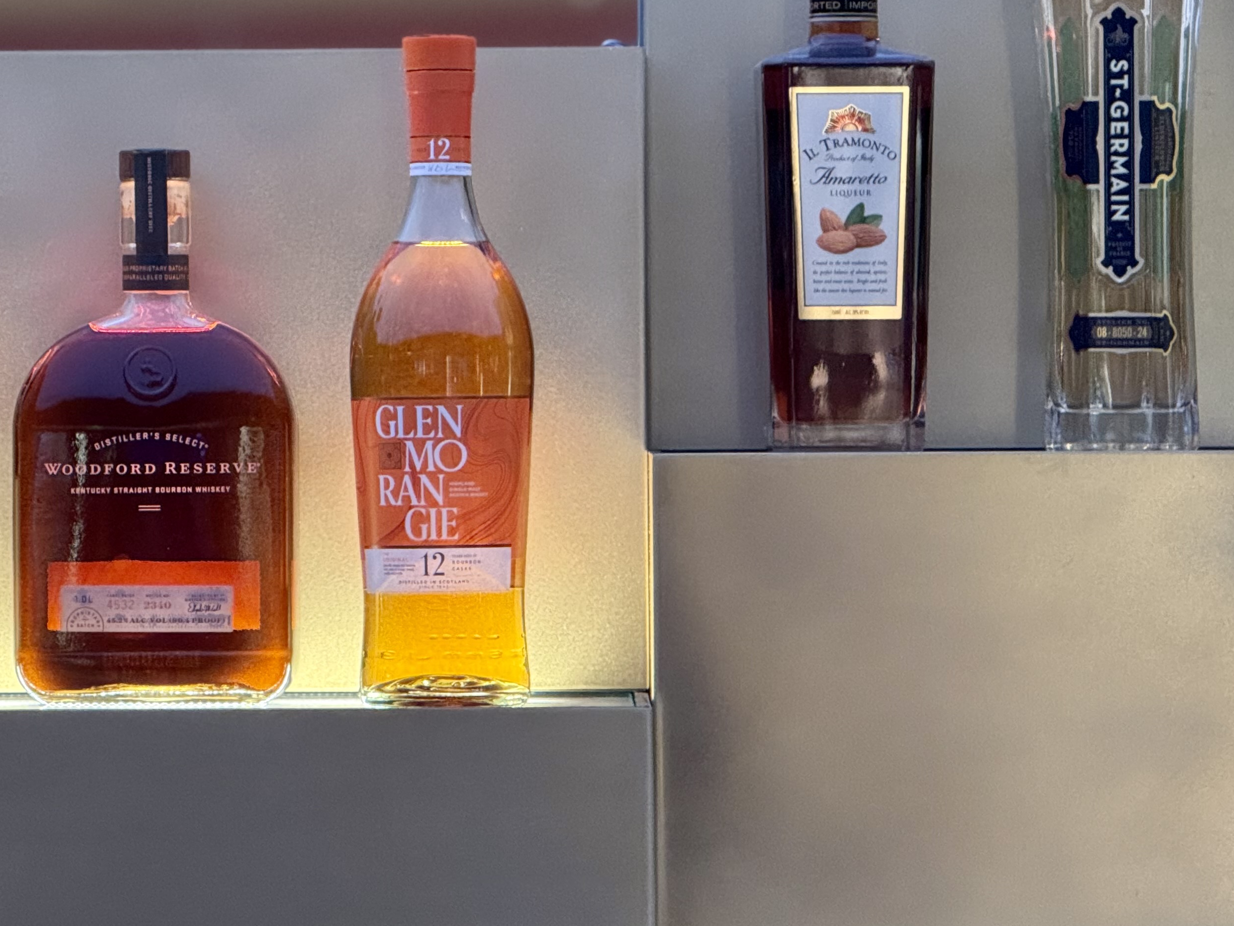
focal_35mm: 194
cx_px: 266
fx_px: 6916
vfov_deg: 7.7
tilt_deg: +0.4
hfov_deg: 10.2
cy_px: 309
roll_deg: +0.1
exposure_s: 1/100
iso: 500
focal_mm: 15.66
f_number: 2.8
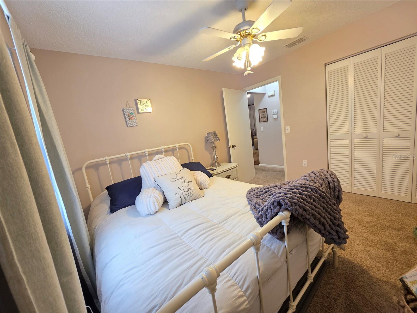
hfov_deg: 106.2
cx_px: 208
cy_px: 156
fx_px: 157
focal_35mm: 13
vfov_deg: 89.9
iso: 200
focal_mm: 2.2
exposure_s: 1/60
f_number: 1.9
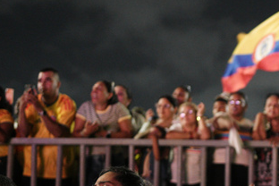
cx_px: 345
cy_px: 167
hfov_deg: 16.9
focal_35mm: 115
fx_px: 891
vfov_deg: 11.8
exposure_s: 1/60
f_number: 1.4
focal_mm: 35
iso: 2000
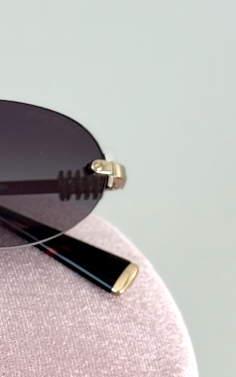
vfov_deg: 10.5
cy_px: 317
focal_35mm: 198
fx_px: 2036
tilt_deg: -24.4
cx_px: -216
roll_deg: -1.5
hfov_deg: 6.5
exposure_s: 1/137
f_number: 1.78
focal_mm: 6.76
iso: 50
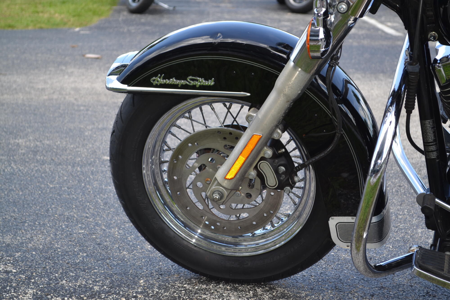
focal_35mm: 75
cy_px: 150
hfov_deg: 27.0
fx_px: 937
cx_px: 225
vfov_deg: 18.2
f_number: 5.6
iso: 100
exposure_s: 1/100
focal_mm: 50
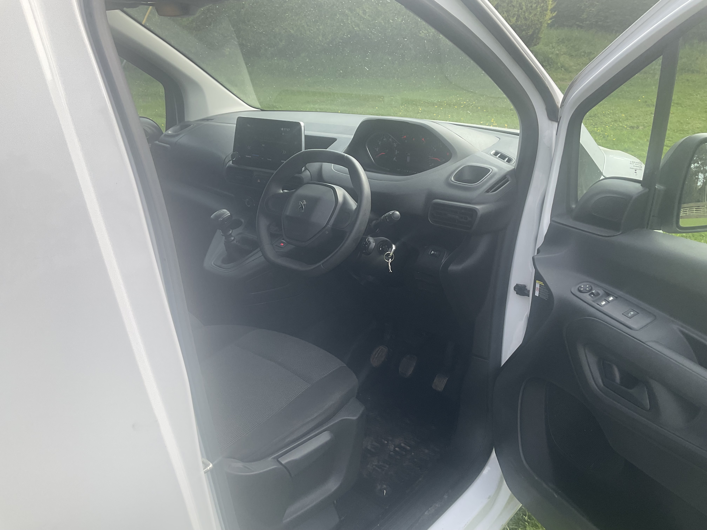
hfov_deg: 61.7
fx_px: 592
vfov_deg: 48.2
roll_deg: +2.2
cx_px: 354
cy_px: 265
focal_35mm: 29
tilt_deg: -23.2
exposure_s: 1/524
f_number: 1.8
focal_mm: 3
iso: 16
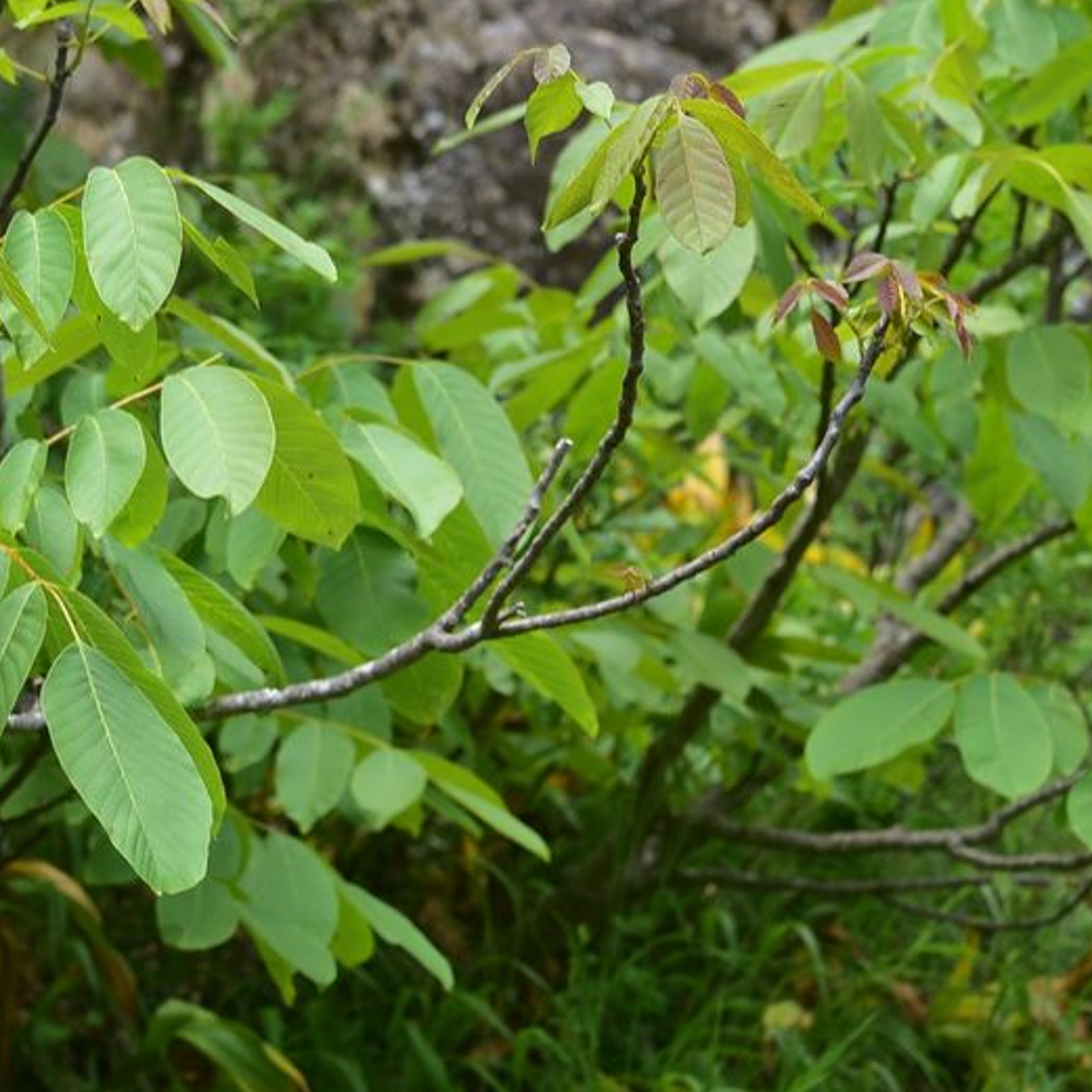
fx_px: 3783
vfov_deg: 16.4
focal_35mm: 106
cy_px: 705
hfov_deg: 16.2
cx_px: 101
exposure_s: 1/125
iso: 160
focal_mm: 50
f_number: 7.1
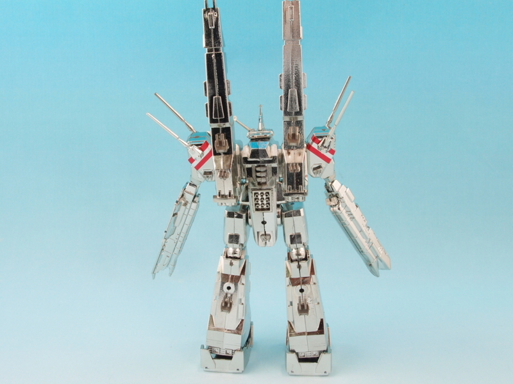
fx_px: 563
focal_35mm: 38
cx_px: 256
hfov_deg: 49.0
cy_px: 192
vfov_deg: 37.7
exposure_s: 1/1.3
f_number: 8
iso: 100
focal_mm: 8.16
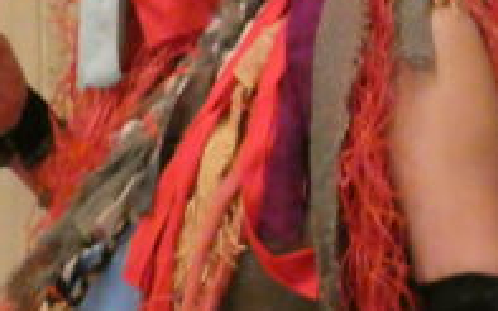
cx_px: 608
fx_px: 2687
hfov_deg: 10.4
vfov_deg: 6.6
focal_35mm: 198
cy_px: 21
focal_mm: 9.6
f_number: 4.1
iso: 1600
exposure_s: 1/30
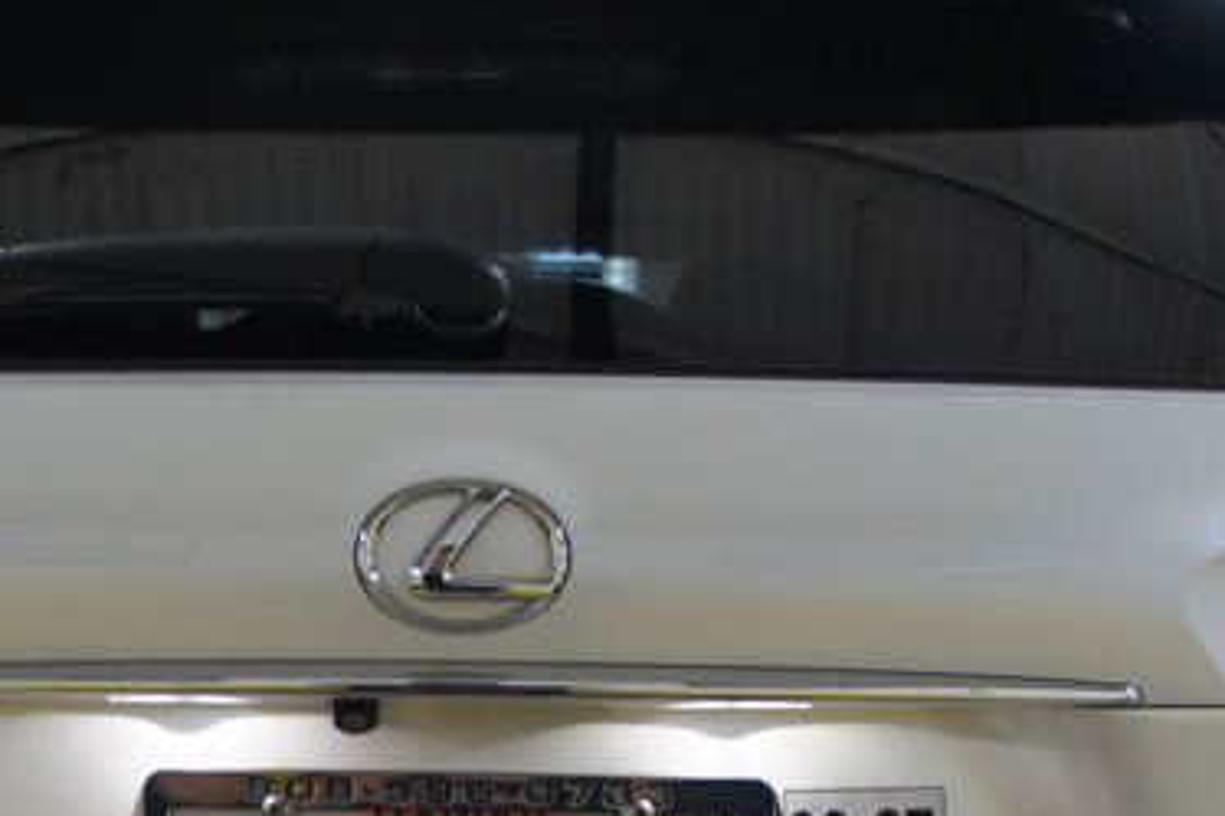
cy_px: 950
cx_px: 393
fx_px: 2517
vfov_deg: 17.6
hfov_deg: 27.2
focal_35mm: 74
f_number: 3.5
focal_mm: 18
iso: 250
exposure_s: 1/30
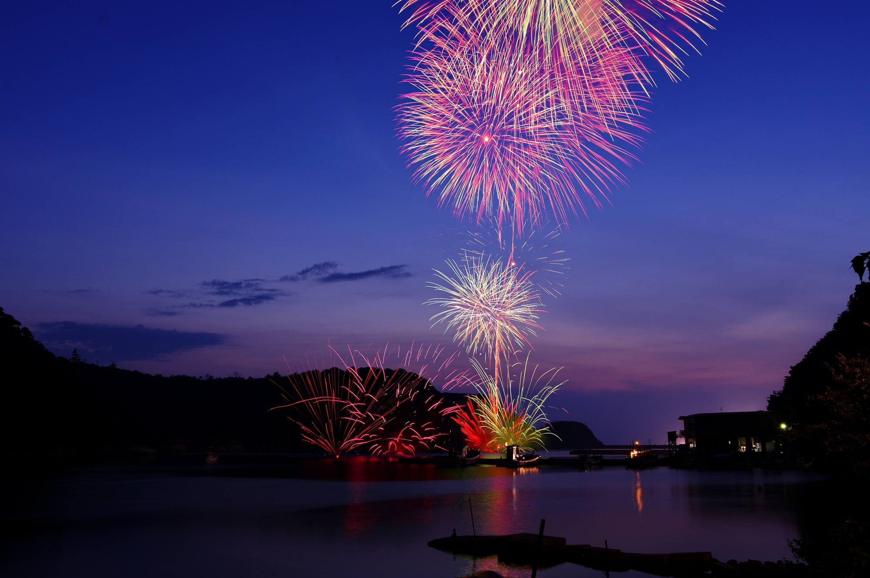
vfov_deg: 43.5
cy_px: 289
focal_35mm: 30
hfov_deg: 62.0
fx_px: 724
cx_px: 435
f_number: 11
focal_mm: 20
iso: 100
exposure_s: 3.99
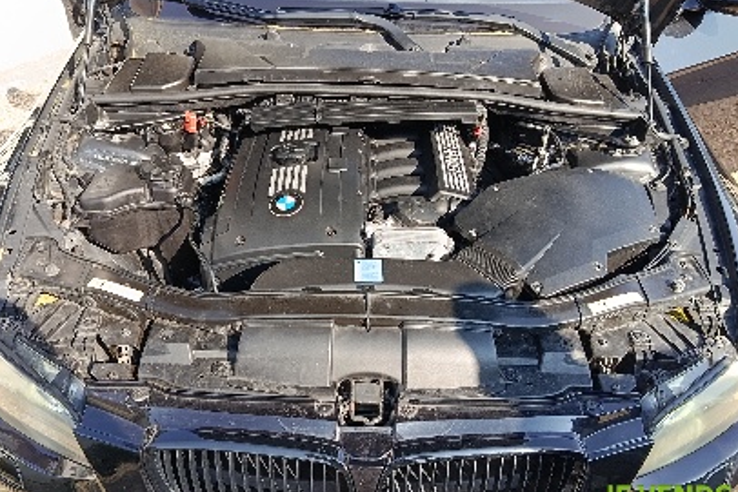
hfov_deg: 57.2
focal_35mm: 33
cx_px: 364
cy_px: 271
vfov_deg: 40.0
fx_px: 677
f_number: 1.7
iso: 51
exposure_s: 1/100
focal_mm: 5.24
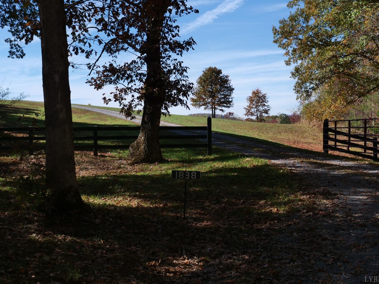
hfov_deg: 40.4
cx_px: 193
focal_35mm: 47
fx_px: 515
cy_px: 140
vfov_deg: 30.9
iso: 200
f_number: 7.1
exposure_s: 1/500
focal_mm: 23
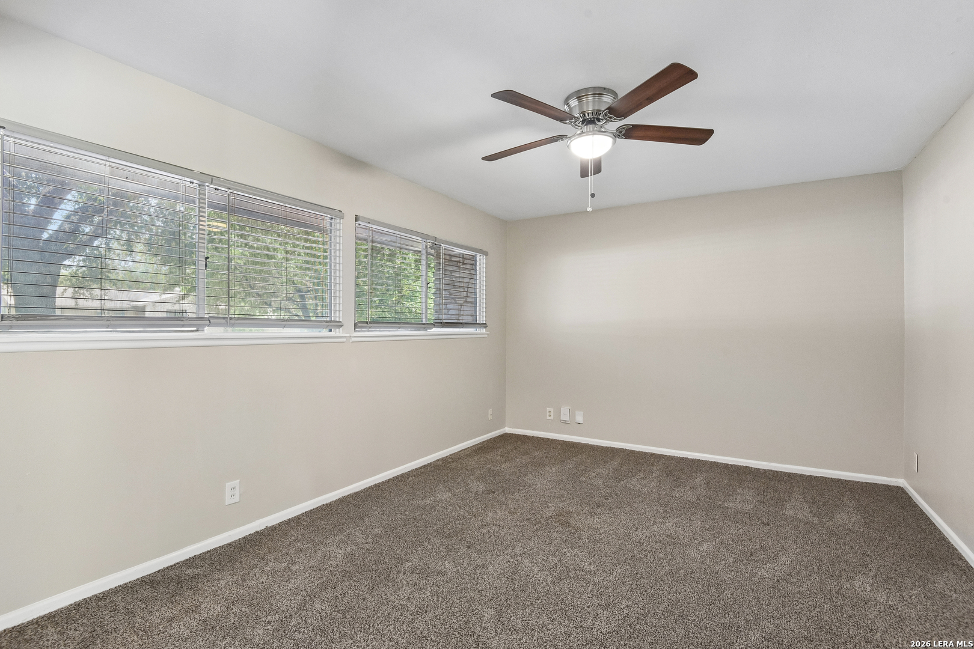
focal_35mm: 17
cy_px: 324
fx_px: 460
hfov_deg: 93.3
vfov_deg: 70.4
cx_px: 487
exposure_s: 1/15
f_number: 8
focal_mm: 17
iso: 3200
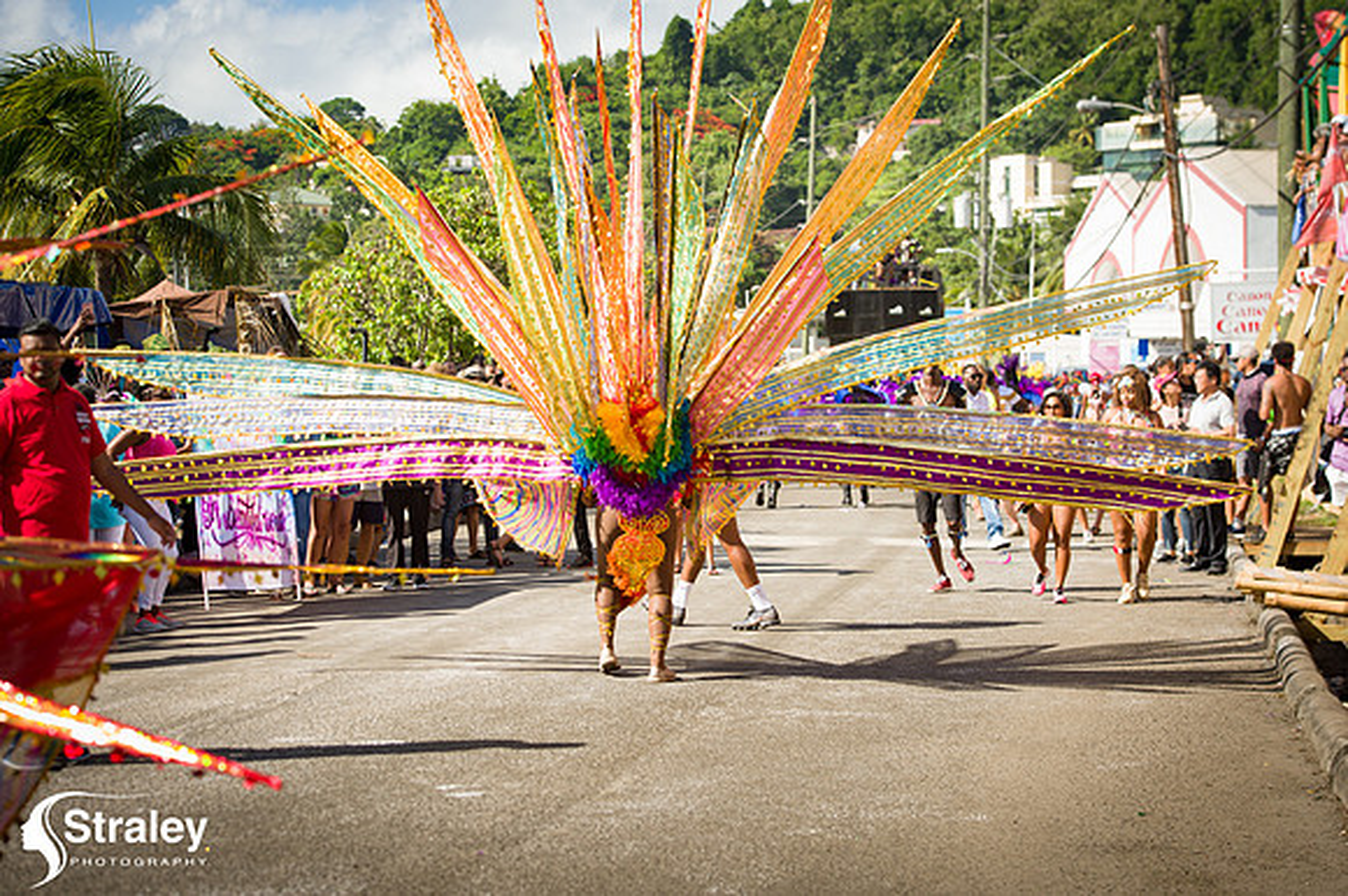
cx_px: 674
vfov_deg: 17.0
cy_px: 448
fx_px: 2994
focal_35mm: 80
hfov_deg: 25.4
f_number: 6.3
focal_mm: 80
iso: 100
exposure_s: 1/200
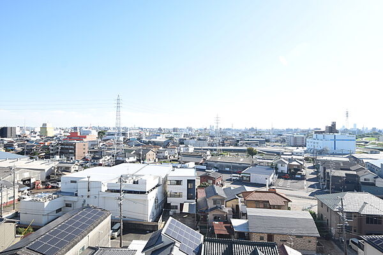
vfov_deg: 63.2
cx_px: 192
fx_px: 207
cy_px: 128
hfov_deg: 85.4
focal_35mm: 20
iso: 100
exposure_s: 1/160
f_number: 6.3
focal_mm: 13
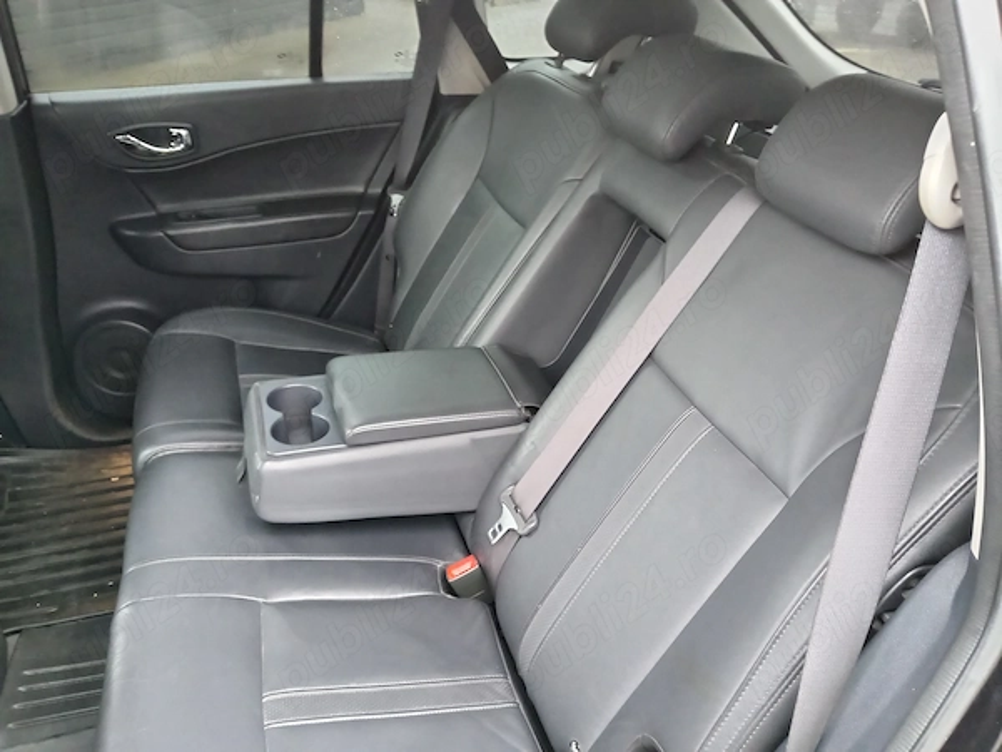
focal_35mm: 27
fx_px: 782
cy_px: 376
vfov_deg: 51.4
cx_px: 501
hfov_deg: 65.3
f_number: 1.8
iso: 2921
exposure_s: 1/16.7
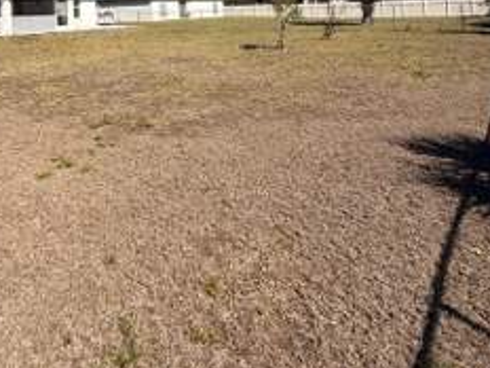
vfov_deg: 41.7
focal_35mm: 29
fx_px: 411
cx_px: 103
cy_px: -2
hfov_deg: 57.4
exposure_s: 1/3460
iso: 50
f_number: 2.2
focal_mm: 2.22
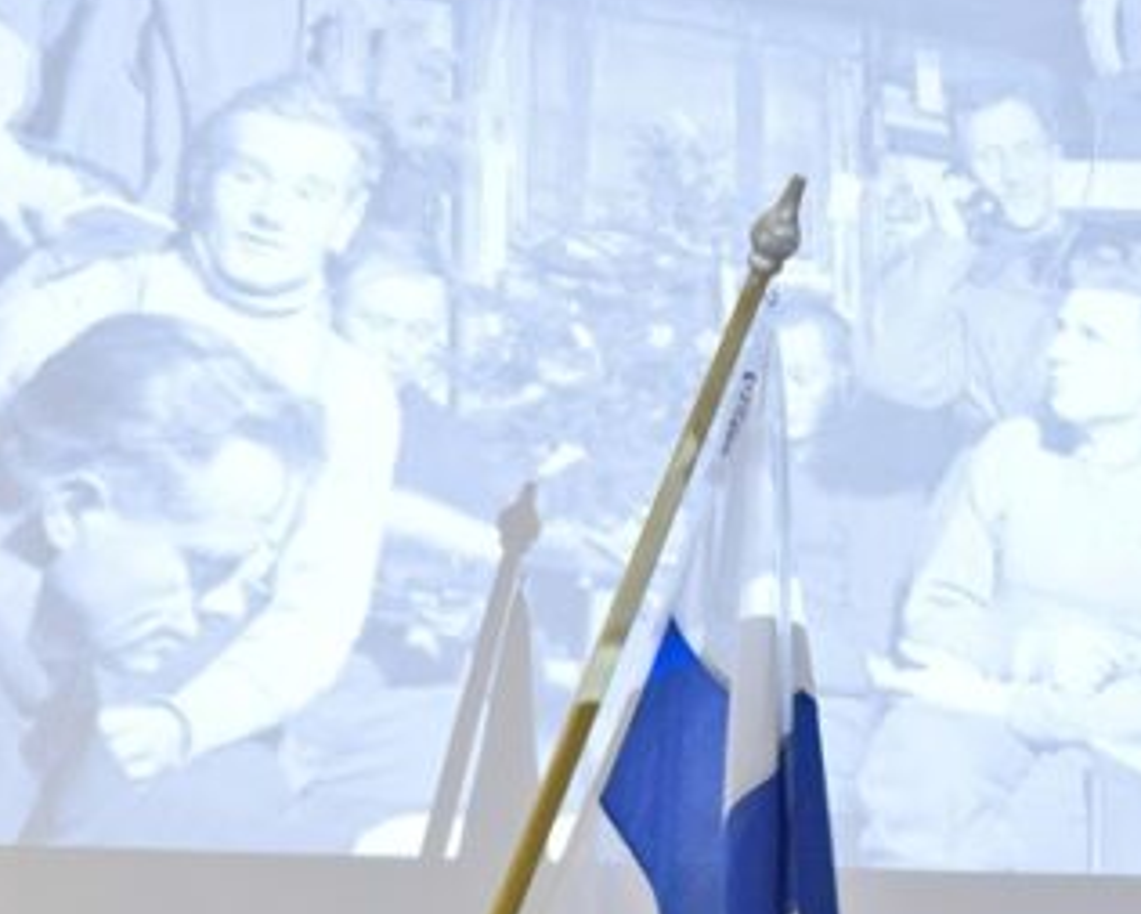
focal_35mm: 78
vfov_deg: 19.5
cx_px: 885
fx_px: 2619
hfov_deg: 24.3
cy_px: 769
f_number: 5.6
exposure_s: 1/125
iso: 5000
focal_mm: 17
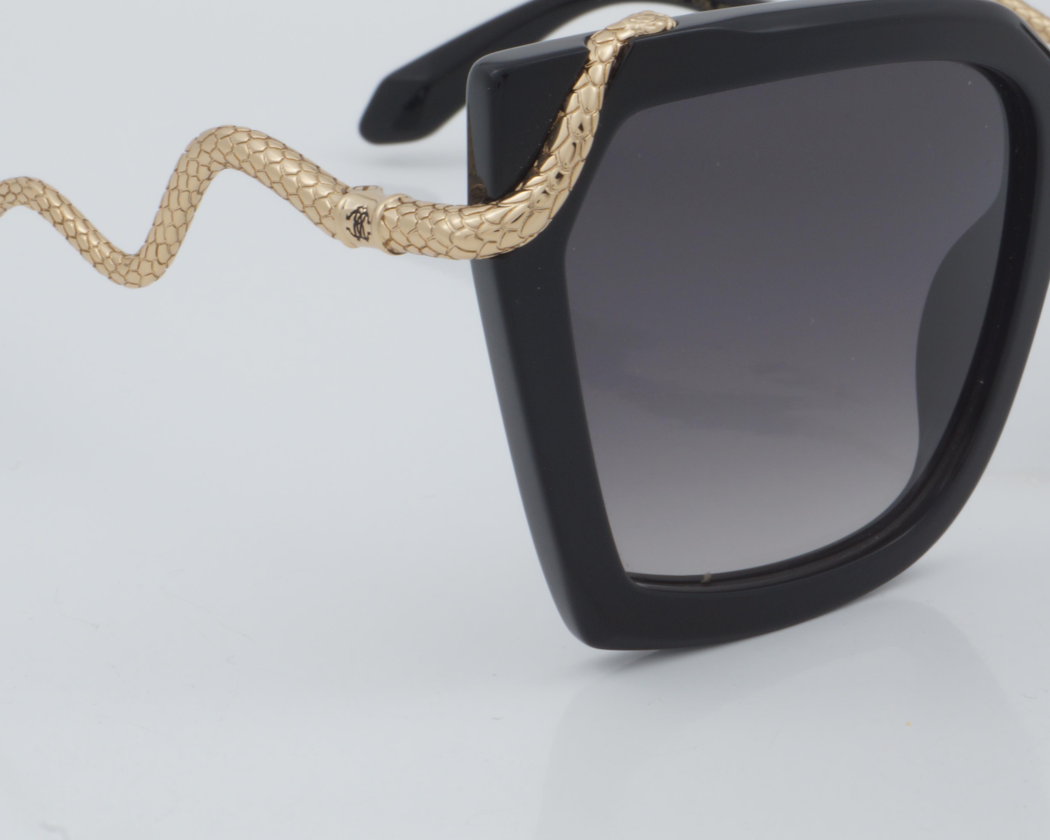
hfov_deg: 14.8
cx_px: 610
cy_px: 265
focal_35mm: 130
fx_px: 4033
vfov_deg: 11.9
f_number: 32
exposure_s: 1/4
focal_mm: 55
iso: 100
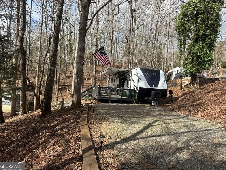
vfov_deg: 56.8
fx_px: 157
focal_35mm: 24
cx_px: 113
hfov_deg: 71.6
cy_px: 85
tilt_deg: +2.3
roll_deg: -4.4
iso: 80
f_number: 1.78
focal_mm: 6.76
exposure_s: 1/2110
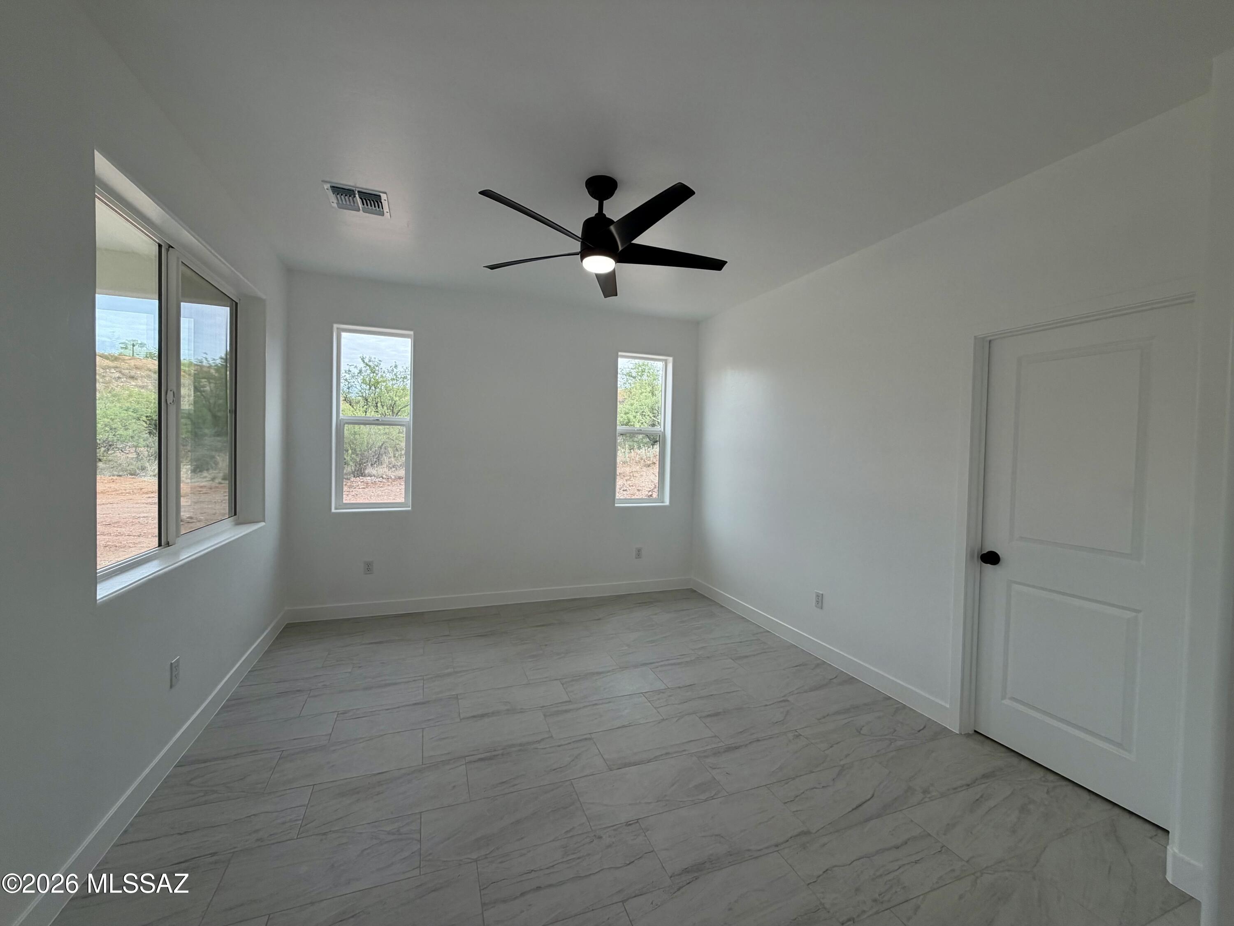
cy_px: 463
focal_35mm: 14
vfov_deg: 85.7
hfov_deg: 102.1
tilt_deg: -2.7
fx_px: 499
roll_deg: -0.9
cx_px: 617
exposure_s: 1/174
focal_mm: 2.22
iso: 50
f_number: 2.2
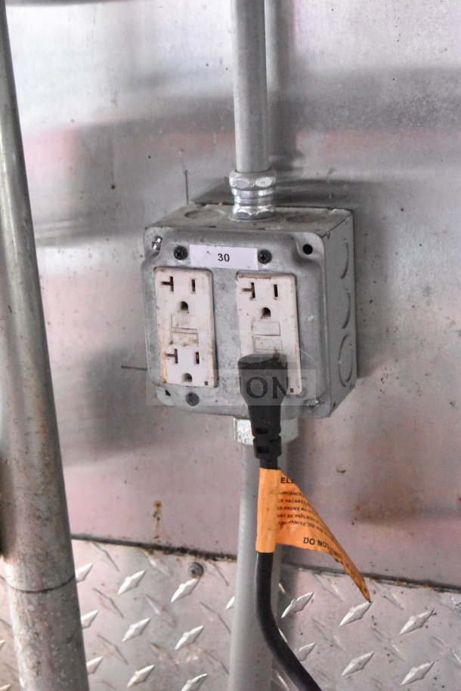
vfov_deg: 27.0
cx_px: 230
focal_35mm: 75
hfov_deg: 18.2
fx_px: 1441
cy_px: 346
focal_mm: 50
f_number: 5.6
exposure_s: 1/80
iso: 20000
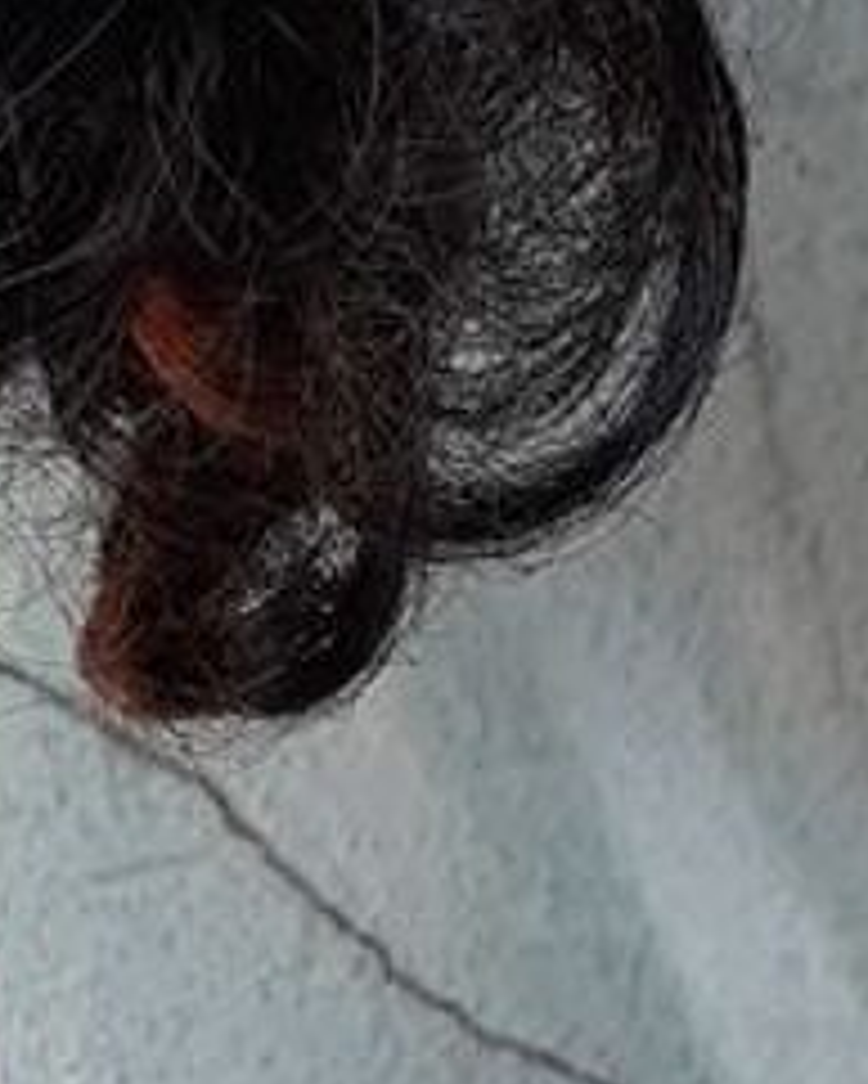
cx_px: -436
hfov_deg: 10.2
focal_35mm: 146
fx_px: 4685
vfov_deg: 13.1
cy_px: 1032
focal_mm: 3.6
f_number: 1.9
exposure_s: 1/101
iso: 40
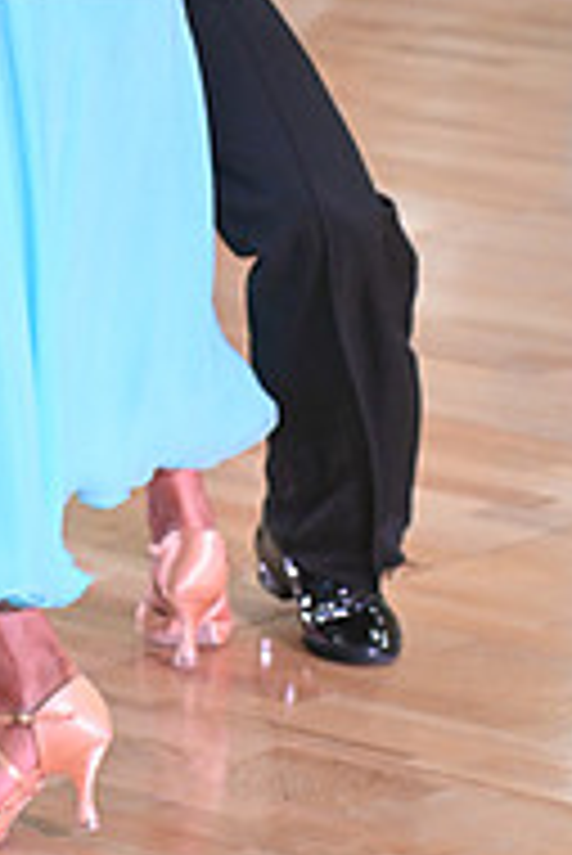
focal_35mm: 238
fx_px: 5662
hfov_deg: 5.7
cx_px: -200
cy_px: -162
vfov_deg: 8.6
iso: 3200
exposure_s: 1/400
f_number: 5
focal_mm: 78
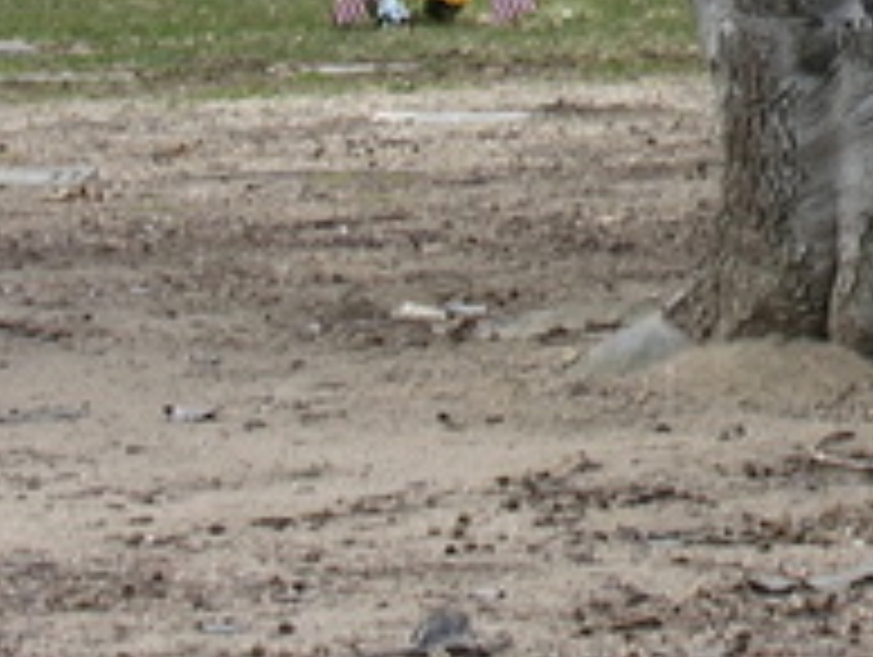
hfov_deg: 6.1
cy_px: -558
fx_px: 8030
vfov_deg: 4.6
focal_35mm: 318
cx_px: 1480
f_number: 6.1
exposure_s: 1/19.4
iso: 50
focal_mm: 19.8
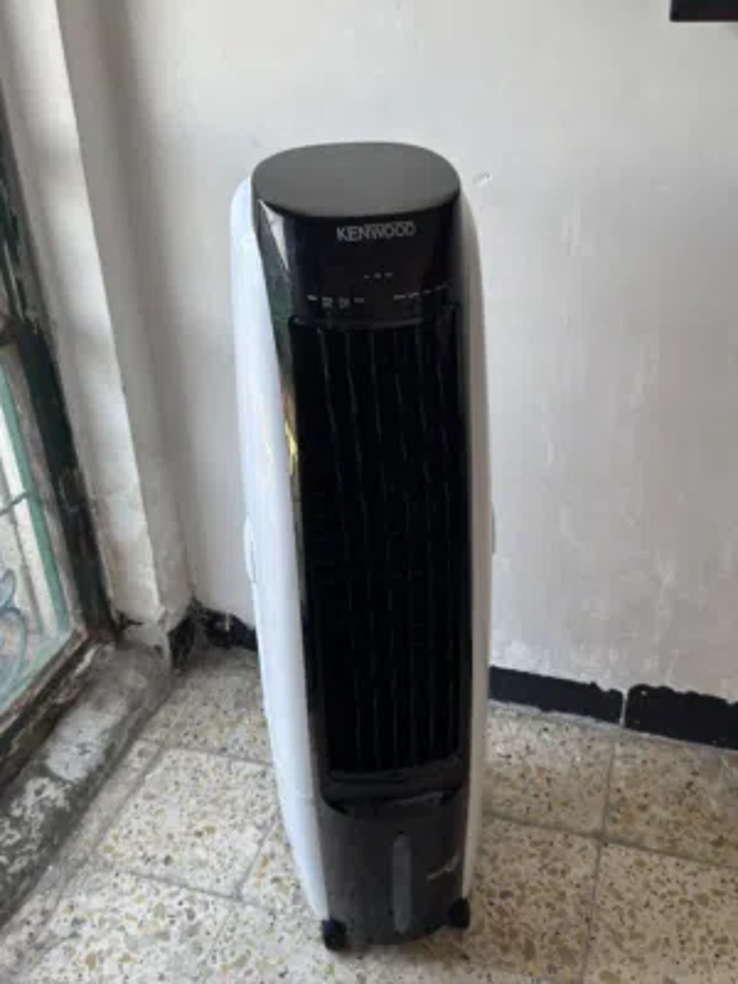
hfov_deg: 40.7
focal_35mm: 35
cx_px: 369
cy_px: 492
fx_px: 995
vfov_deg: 52.6
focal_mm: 6.76
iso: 80
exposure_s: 1/122
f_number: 1.78
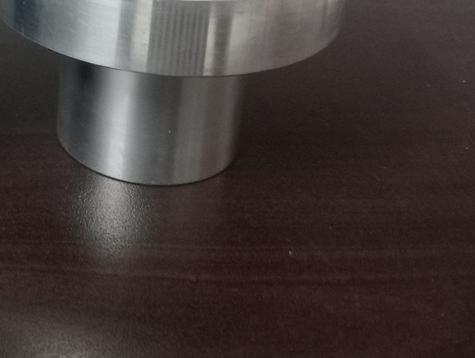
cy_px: 16
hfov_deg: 22.3
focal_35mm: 82
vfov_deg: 17.7
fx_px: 1127
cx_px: -66
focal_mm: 4.04
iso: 2783
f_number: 1.8
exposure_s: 1/25
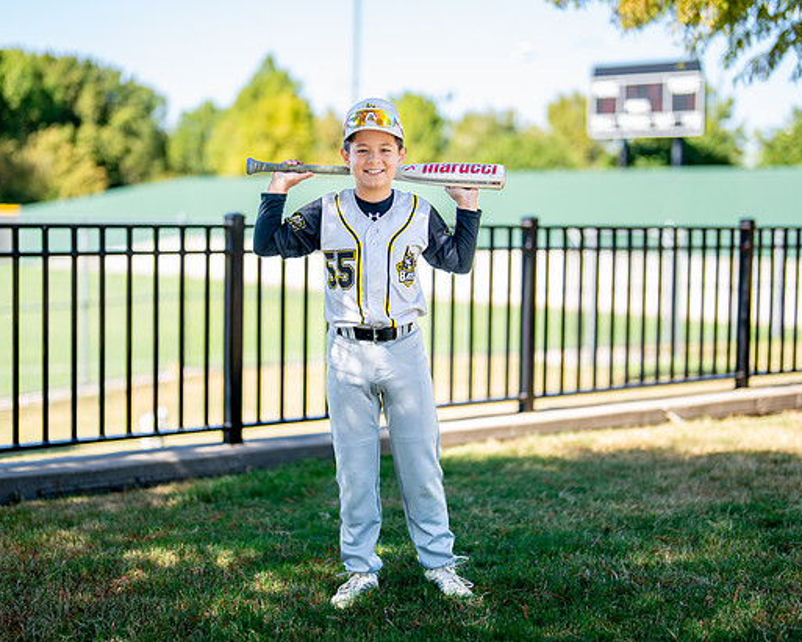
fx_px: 1567
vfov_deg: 23.2
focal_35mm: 66
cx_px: 396
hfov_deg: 28.7
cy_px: 285
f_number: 1.2
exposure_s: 1/1600
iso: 100
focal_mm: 50
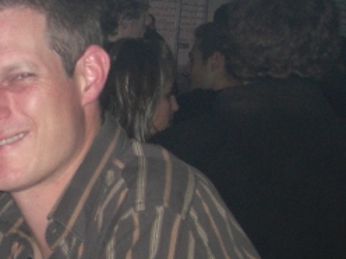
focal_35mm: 129
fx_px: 1289
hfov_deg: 15.0
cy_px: 174
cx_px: -4
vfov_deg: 11.5
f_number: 3.7
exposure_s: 1/60
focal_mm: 8.4
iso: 200
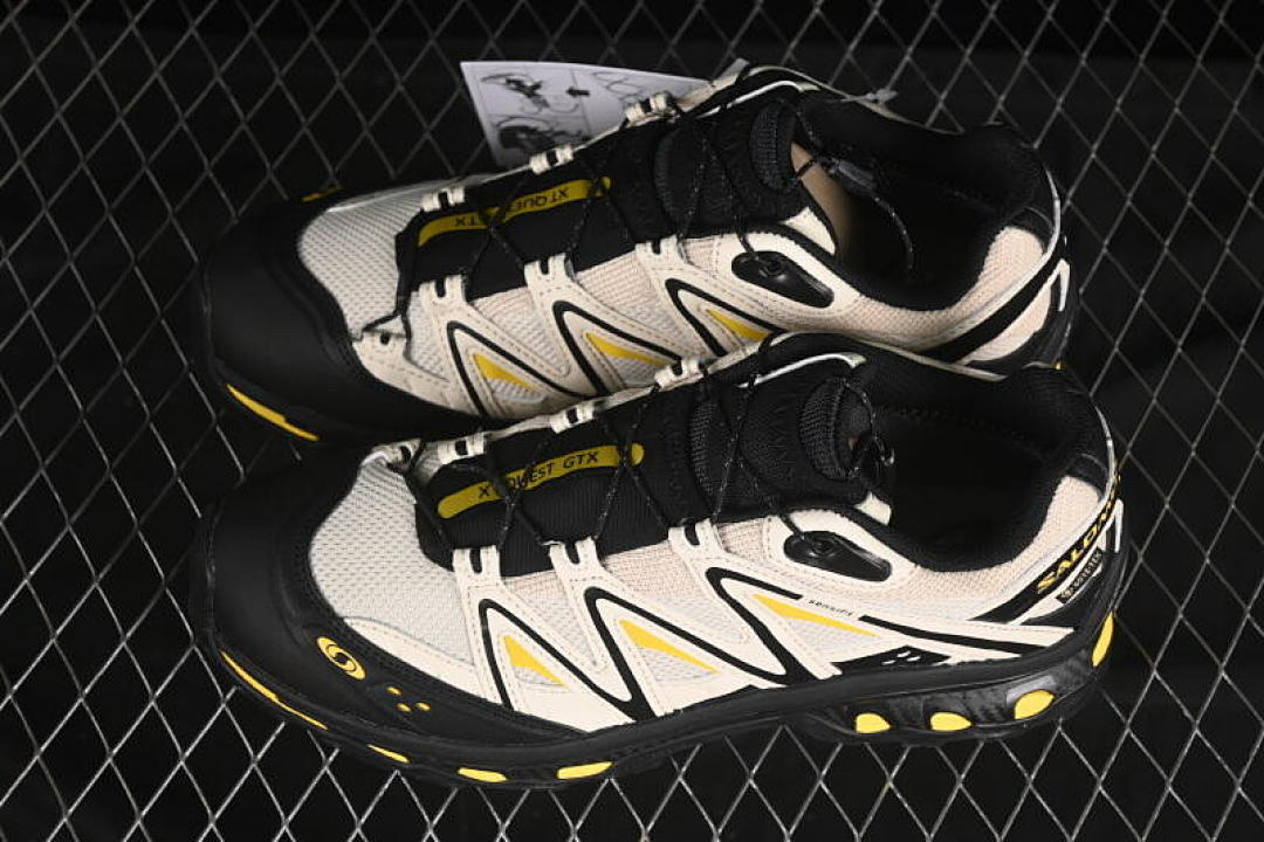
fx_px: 2633
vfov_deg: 18.2
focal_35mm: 75
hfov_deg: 27.0
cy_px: 421
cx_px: 632
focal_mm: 50
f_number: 6.3
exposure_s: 1/60
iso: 160
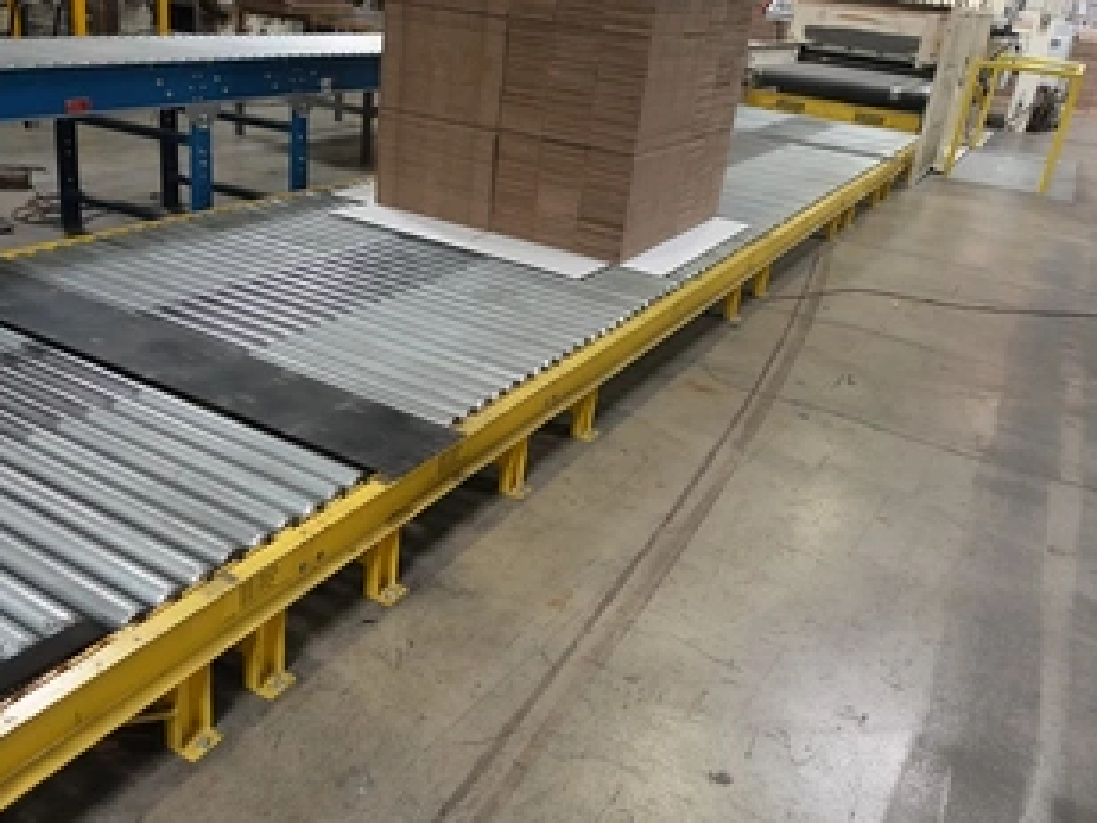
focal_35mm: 30
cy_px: 362
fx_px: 951
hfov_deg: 59.8
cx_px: 492
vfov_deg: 46.7
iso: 1250
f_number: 1.8
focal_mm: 8.8
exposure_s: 1/250
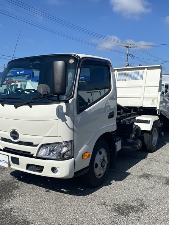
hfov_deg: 40.7
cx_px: 78
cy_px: 113
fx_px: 228
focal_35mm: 35
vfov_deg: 52.6
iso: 32
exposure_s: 1/5025
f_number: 1.8
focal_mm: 4.25
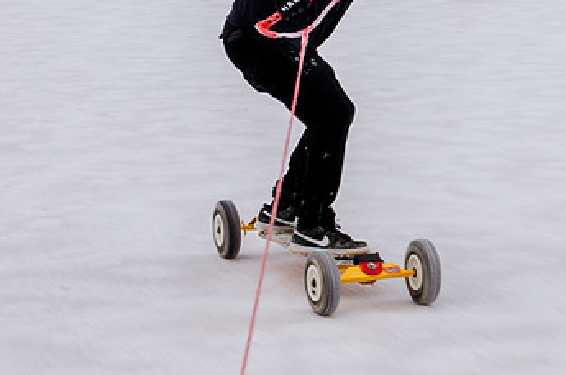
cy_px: 31
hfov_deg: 13.0
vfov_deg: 8.7
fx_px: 2465
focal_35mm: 157
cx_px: 437
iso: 100
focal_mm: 65
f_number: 22
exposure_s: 1/25
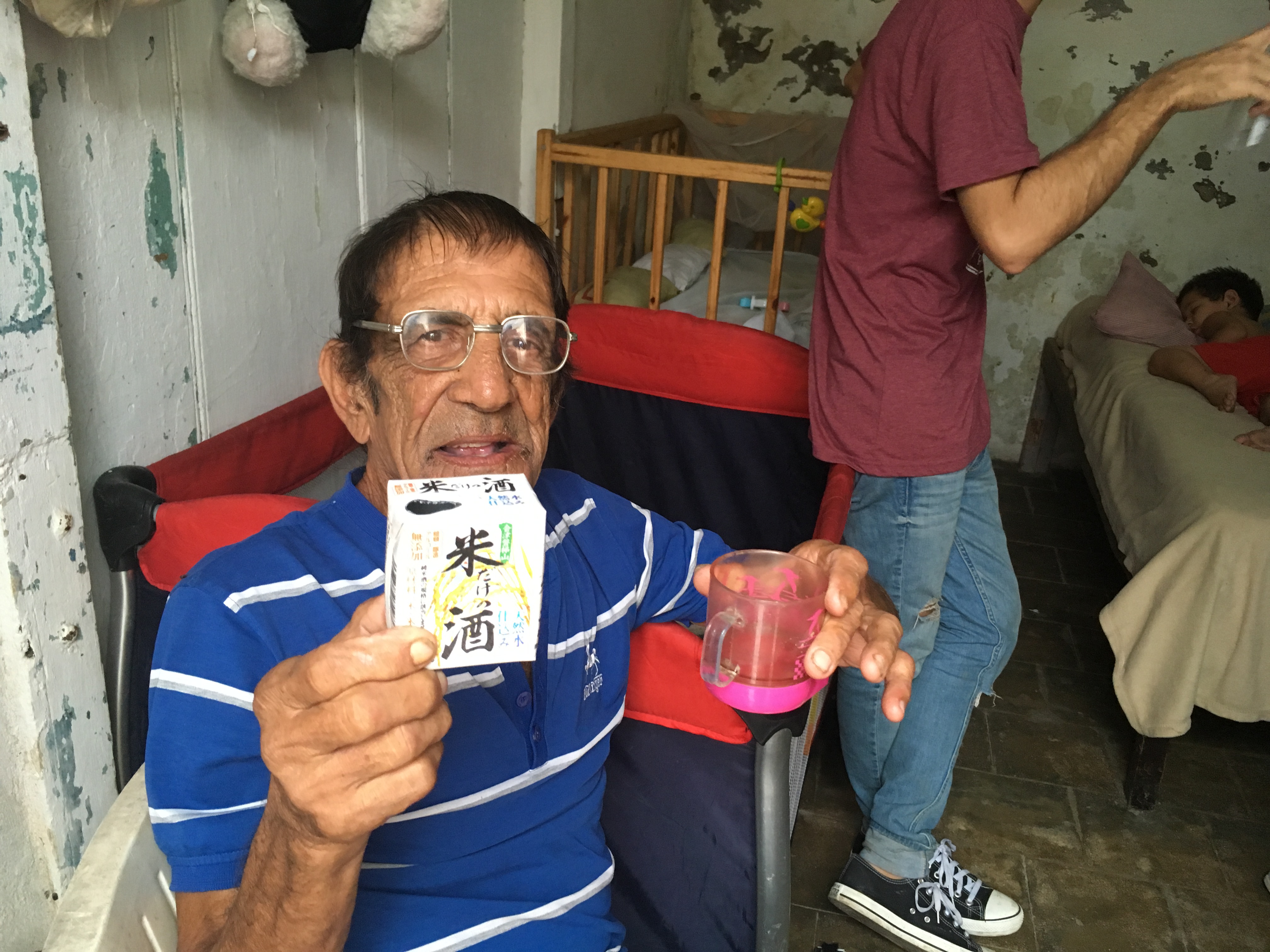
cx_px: 635
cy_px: 476
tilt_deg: -21.2
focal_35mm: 29
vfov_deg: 48.2
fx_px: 1064
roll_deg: -3.7
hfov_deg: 61.7
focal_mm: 4.15
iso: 200
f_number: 2.2
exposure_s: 1/24
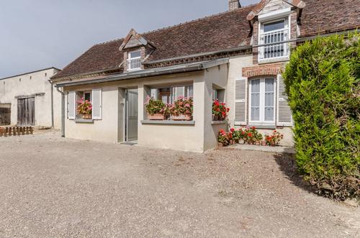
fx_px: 180
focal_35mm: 18
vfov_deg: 67.1
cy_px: 119
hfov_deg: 90.1
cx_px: 180
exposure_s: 1/1000
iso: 400
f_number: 9
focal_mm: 12
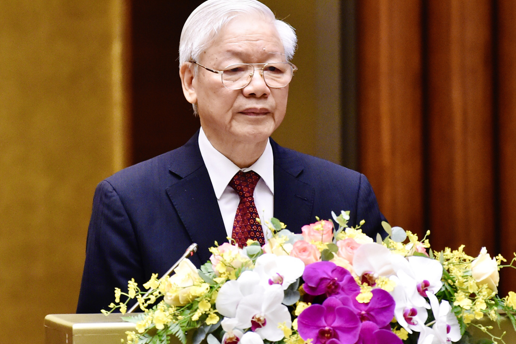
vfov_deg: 2.4
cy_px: 154
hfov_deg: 3.6
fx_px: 8298
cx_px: 294
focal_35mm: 579
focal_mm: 480
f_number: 5.6
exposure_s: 1/125
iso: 5000
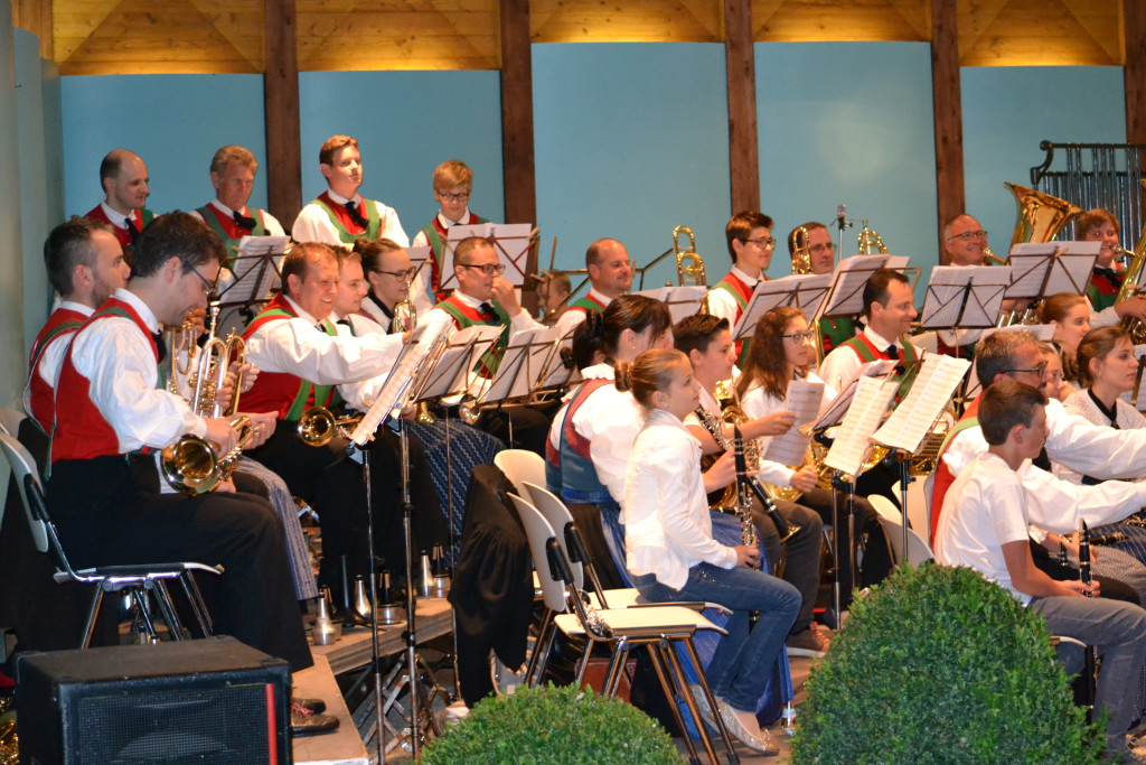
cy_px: 382
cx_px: 573
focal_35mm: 82
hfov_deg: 24.6
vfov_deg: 16.6
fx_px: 2626
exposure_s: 1/60
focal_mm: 55
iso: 2800
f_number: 4.5
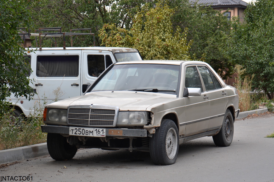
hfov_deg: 21.9
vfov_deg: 14.7
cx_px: 137
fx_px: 707
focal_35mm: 93
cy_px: 91
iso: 200
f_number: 8
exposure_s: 1/250
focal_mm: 62
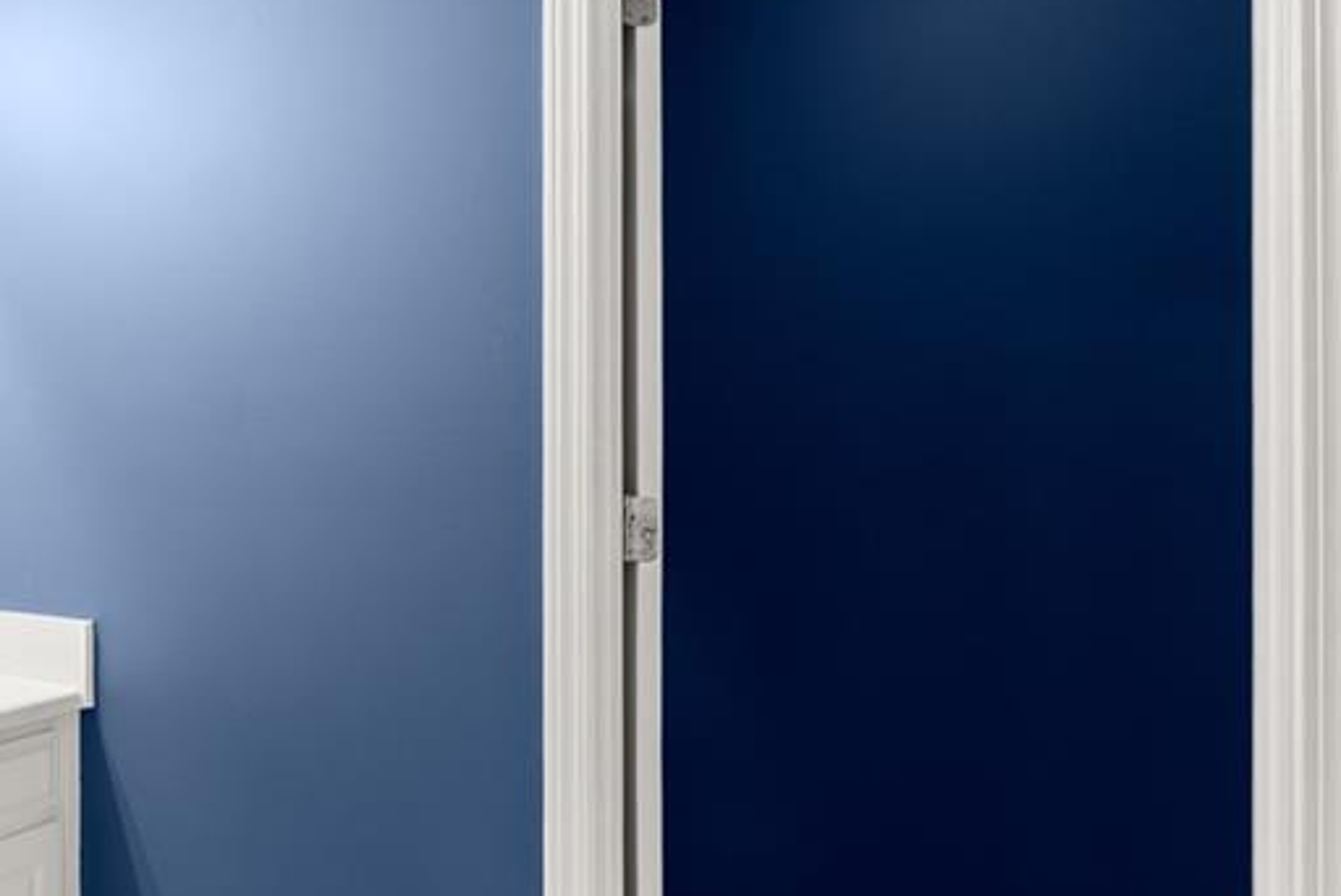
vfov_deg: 46.4
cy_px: 481
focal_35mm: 28
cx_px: 126
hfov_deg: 56.2
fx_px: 1044
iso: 800
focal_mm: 14
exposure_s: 1/10
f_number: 7.1
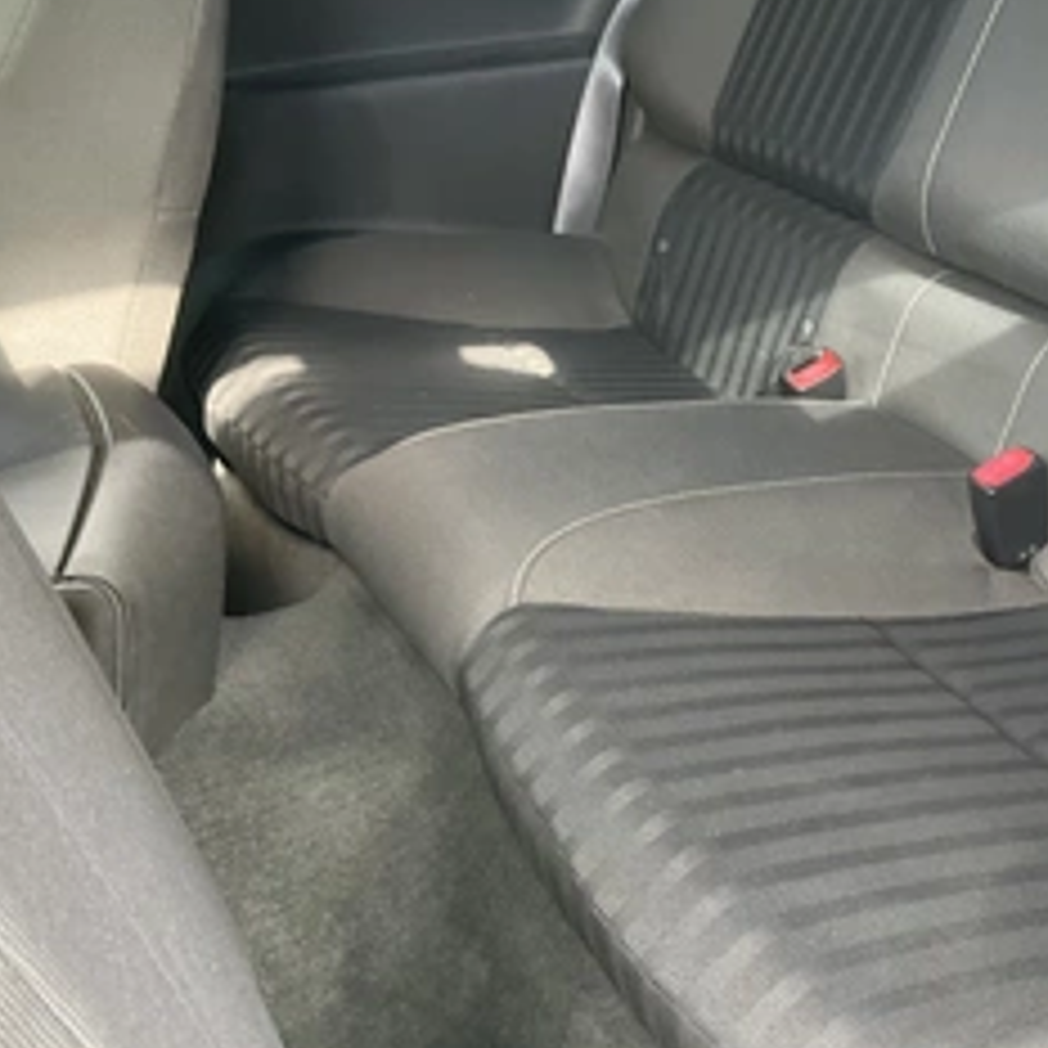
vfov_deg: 38.3
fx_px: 1507
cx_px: 715
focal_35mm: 44
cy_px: 603
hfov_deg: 37.8
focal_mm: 3
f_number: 1.8
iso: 80
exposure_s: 1/60
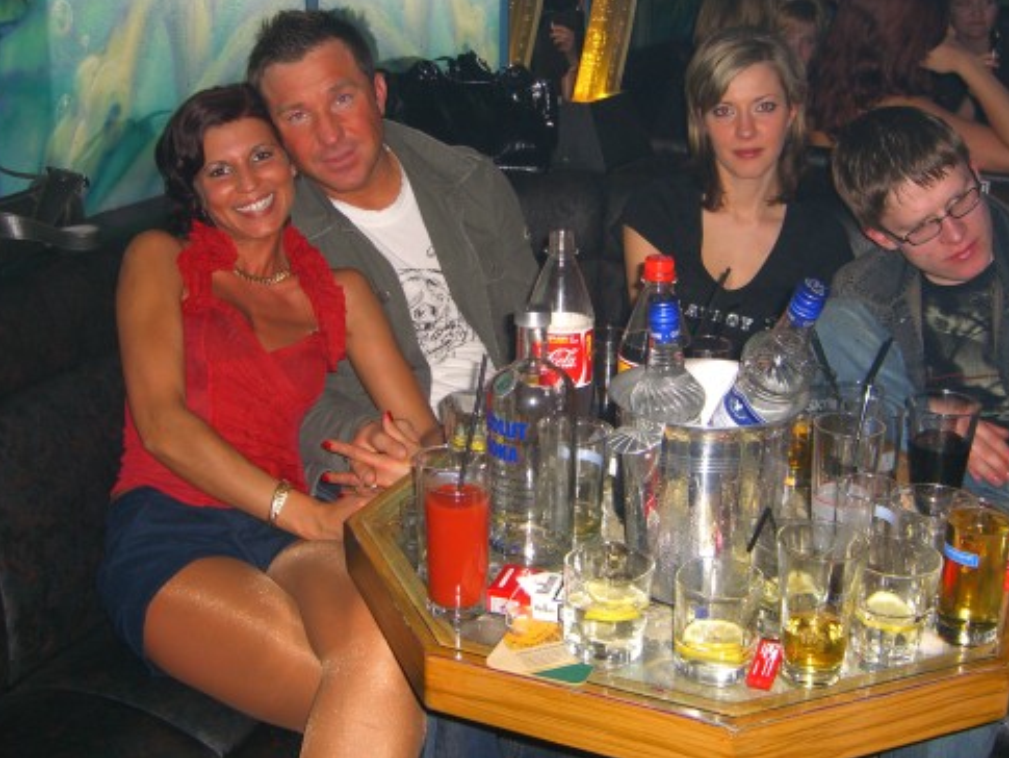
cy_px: 296
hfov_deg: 40.4
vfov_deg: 30.8
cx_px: 528
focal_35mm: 47
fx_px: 1370
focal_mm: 7.9
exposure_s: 1/60
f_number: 2.8
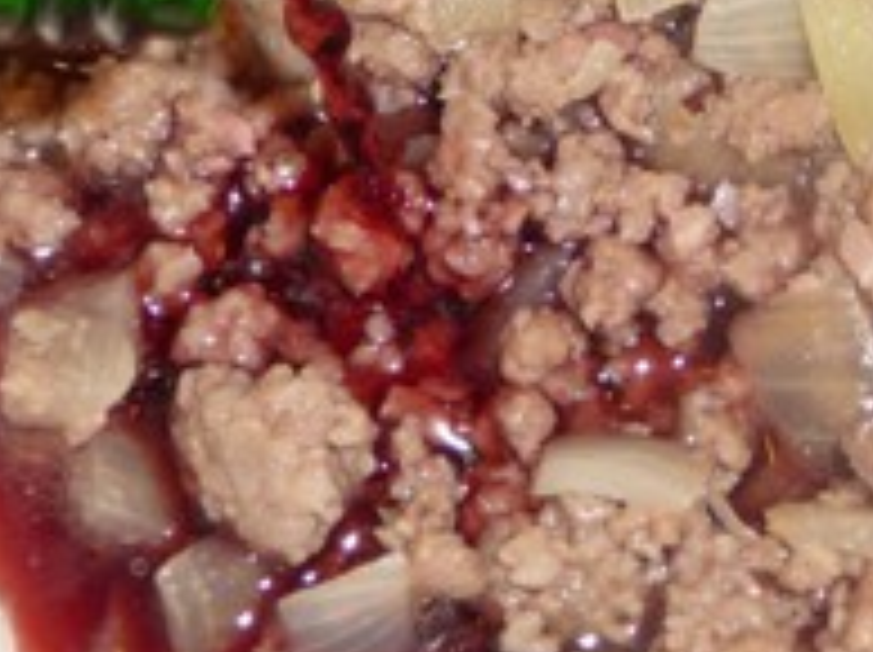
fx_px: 3325
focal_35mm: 132
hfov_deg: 14.2
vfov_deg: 10.8
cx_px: 1206
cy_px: -319
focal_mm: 6.7
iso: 100
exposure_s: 1/30
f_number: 3.9
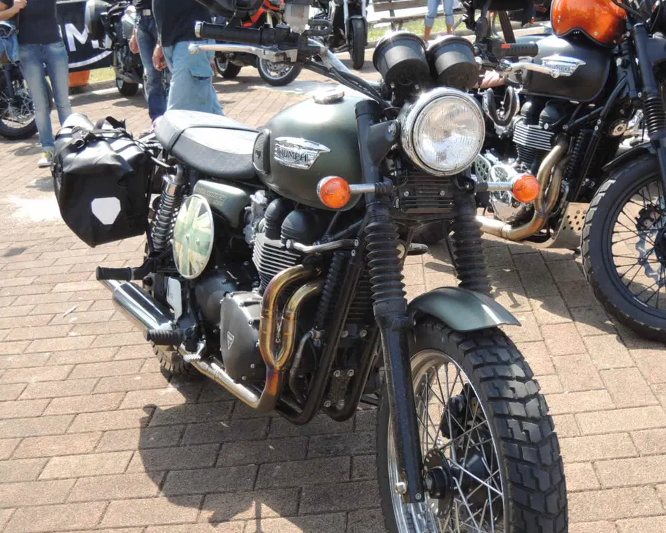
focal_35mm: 48
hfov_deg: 38.6
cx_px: 396
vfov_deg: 31.5
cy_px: 270
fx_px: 946
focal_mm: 7.2
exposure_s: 1/320
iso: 100
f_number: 3.3
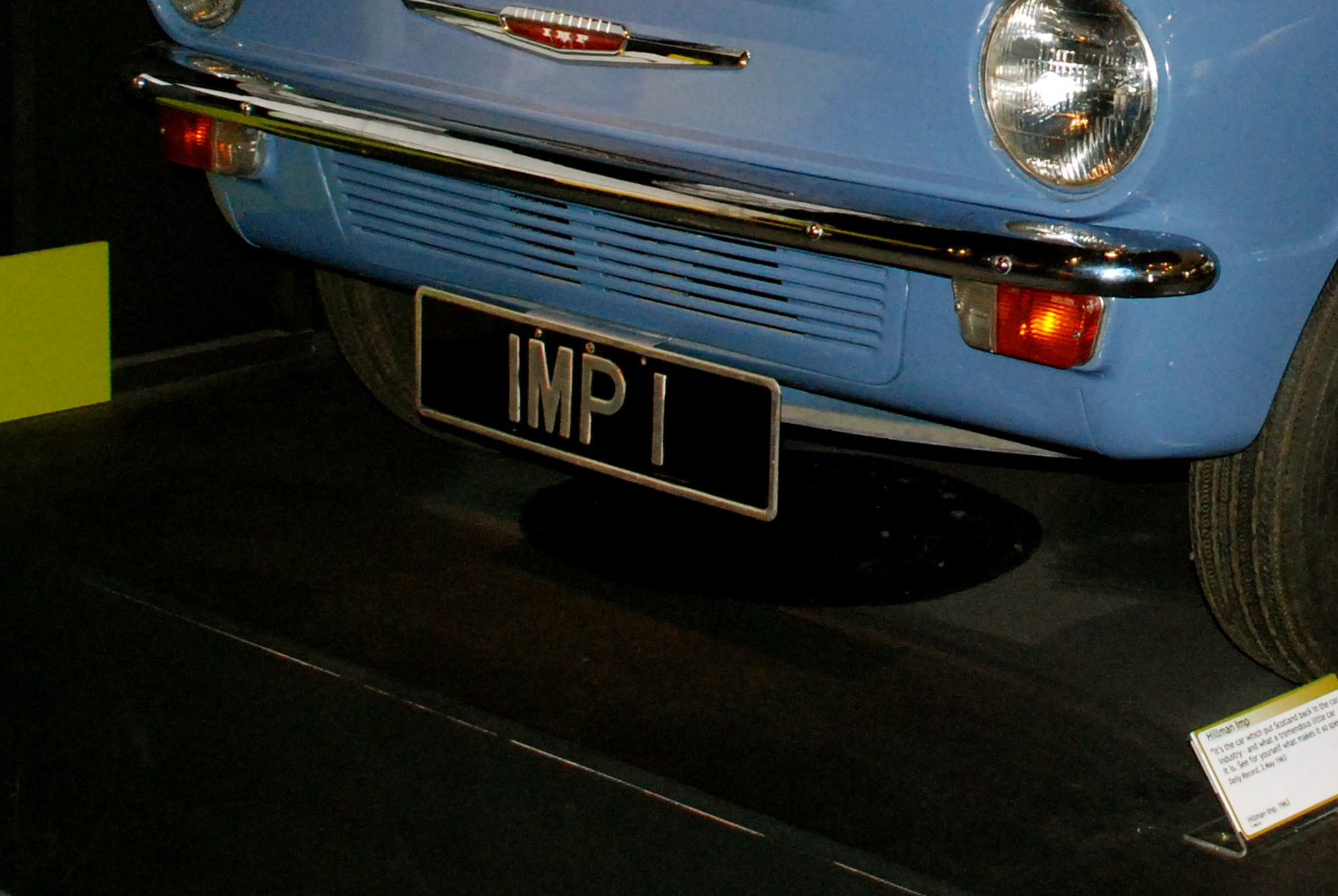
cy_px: -44
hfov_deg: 24.0
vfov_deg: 16.3
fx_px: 3051
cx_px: 1240
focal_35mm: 82
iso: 1250
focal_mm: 22
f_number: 5.6
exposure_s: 1/60
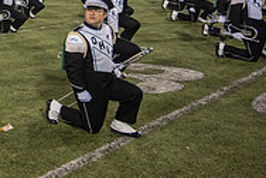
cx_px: -110
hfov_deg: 23.1
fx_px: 548
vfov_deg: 17.7
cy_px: -32
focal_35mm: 74
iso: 2000
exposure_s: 1/500
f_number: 4
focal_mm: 24
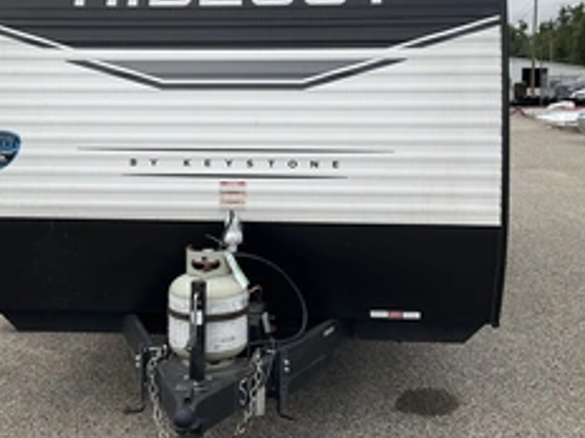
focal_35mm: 50
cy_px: 151
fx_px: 845
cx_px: 272
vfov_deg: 28.9
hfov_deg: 38.2
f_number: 1.8
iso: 25
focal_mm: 3
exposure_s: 1/378
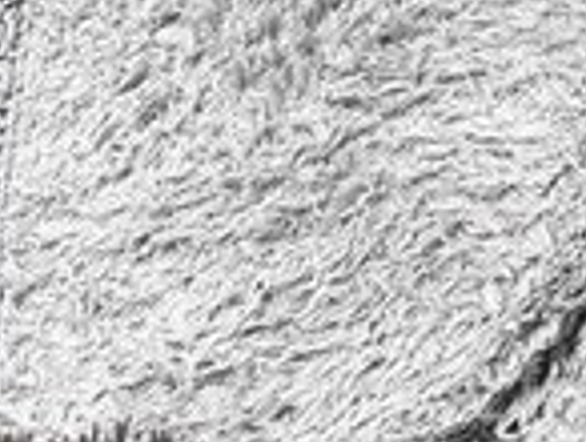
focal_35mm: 122
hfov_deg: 14.7
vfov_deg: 10.7
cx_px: 955
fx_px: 2069
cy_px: -548
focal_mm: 3.6
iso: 100
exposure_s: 1/33
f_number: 1.9
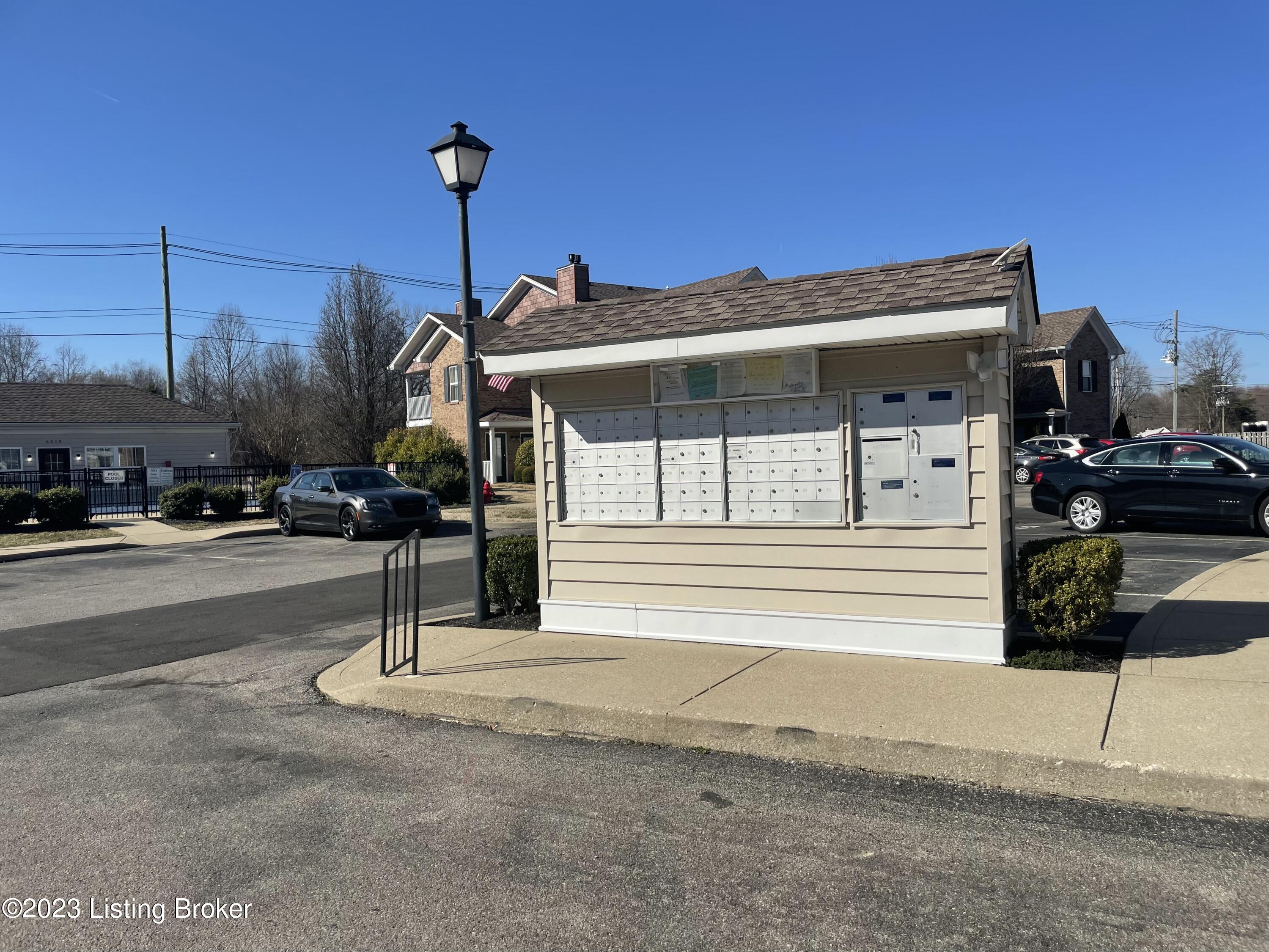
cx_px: 634
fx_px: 953
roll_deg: +3.5
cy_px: 476
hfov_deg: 67.3
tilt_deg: -3.5
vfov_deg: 53.1
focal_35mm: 26
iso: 32
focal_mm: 4.2
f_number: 1.6
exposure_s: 1/4831
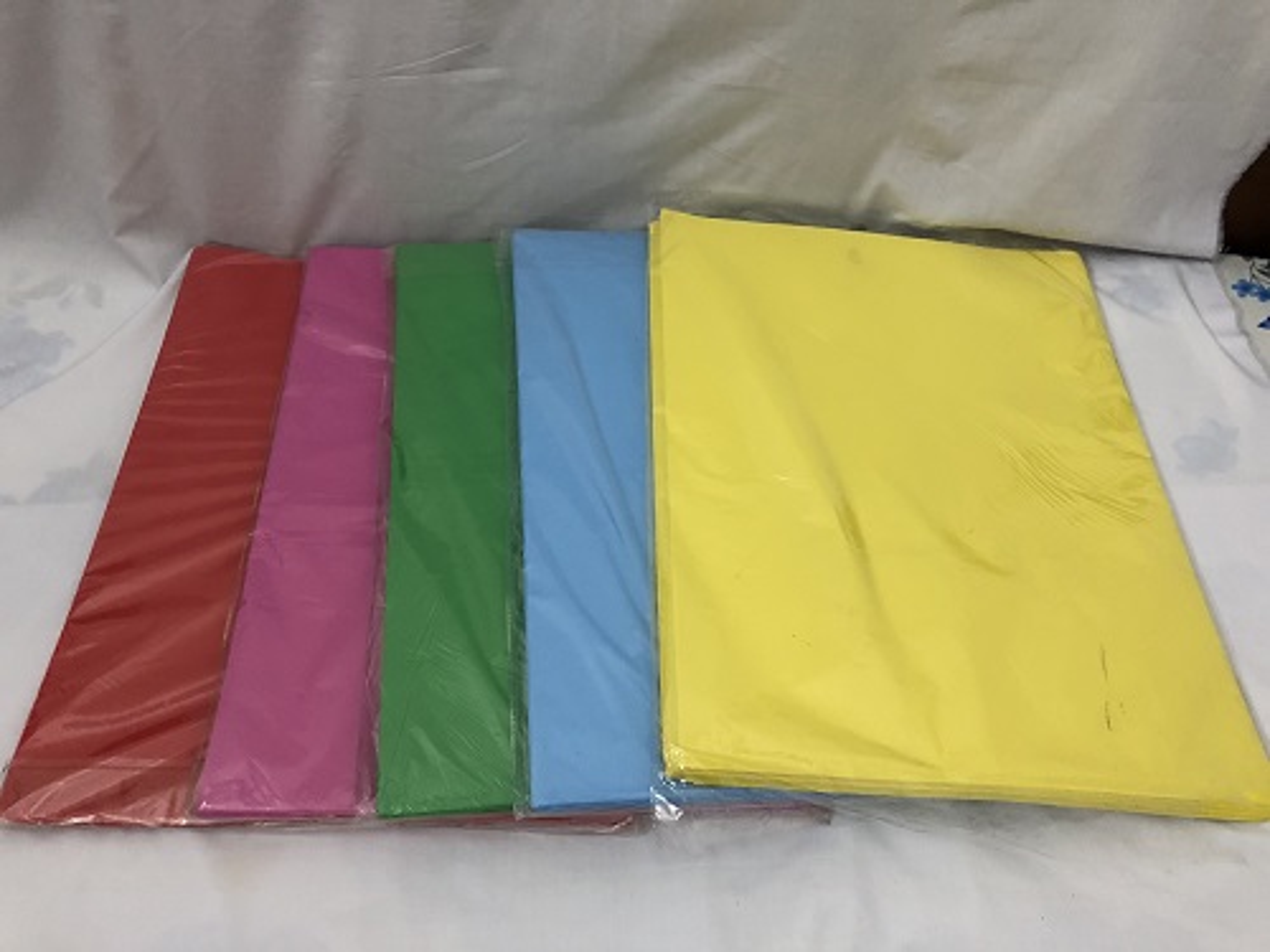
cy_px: 476
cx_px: 635
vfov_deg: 49.7
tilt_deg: -54.8
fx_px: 1027
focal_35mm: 28
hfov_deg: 63.4
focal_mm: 3.99
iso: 100
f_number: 1.8
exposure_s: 1/14
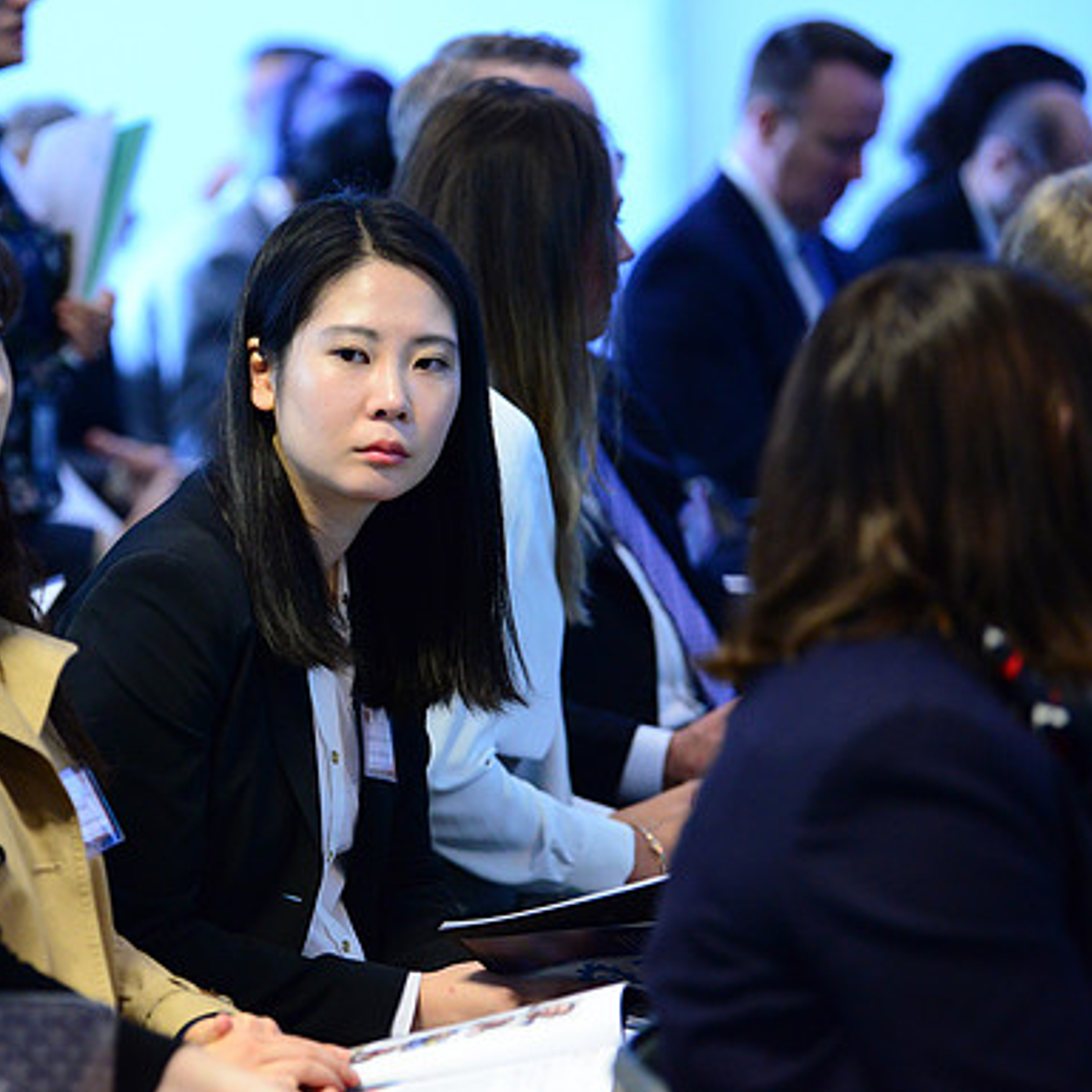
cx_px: 284
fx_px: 5960
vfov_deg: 10.5
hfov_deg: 10.4
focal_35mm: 167
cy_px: 547
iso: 4000
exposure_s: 1/125
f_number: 2.8
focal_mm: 130
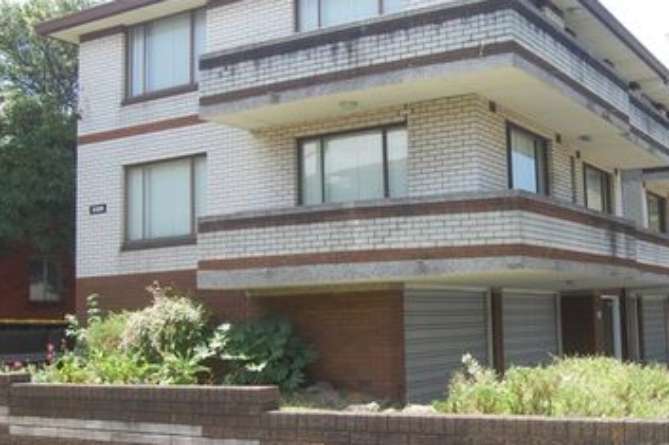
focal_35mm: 48
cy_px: 211
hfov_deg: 40.8
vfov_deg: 28.0
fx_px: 892
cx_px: 421
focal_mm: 24
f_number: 7.1
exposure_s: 1/200
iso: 200
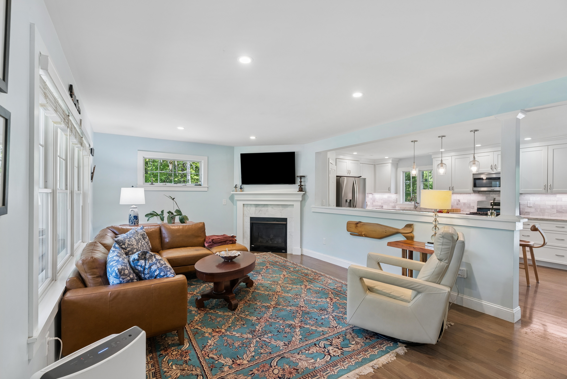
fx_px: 252
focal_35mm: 16
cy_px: 190
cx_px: 284
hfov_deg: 96.7
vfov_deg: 73.8
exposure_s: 1/13
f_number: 7.1
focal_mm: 16
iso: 320
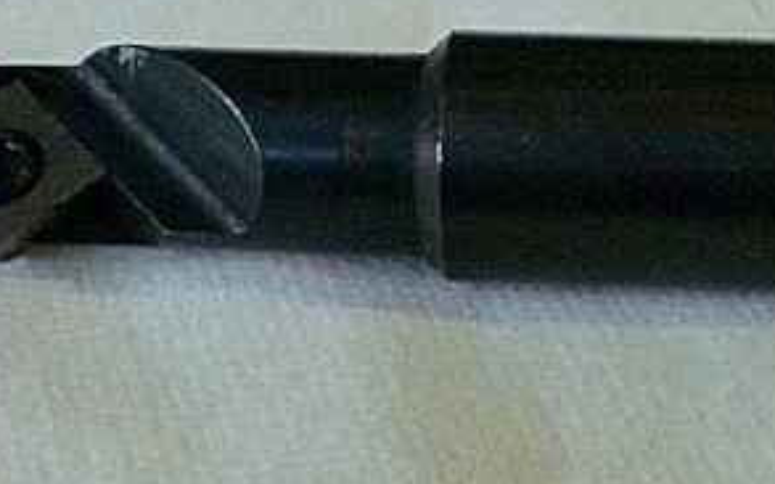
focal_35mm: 81
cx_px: 645
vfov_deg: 16.1
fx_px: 1710
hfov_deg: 25.0
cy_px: 302
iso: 640
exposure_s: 1/60
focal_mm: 6.3
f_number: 3.1
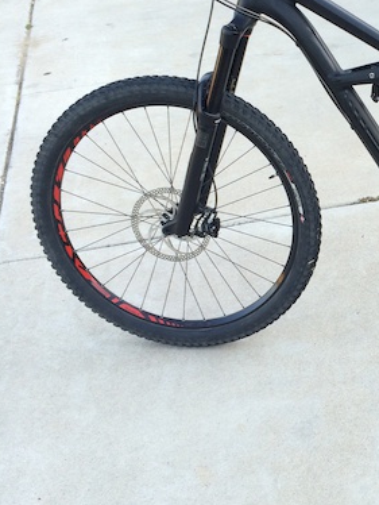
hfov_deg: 22.6
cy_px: 208
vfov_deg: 31.1
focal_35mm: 62
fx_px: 904
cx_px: 398
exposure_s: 1/120
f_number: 2.2
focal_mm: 4.15
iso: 40
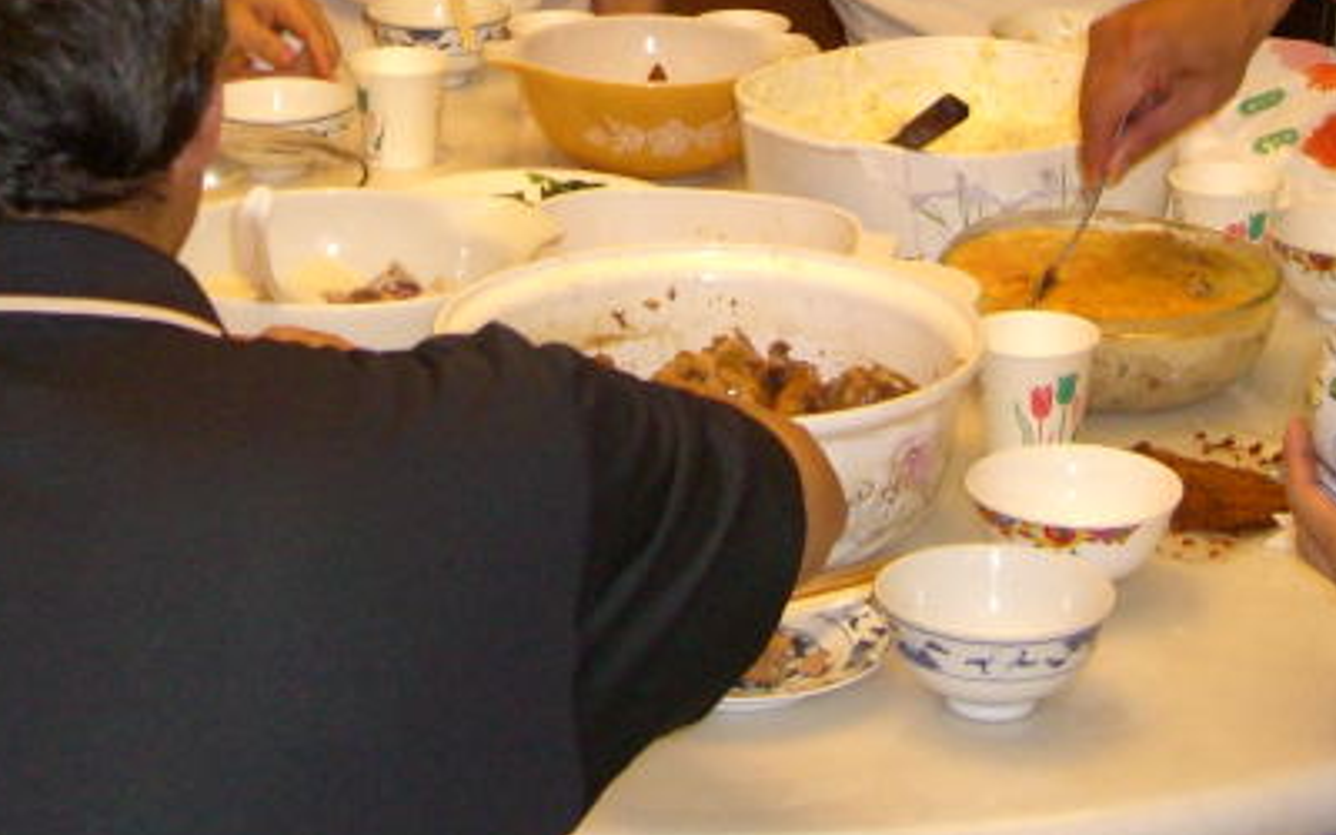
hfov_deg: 20.2
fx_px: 3750
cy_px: -157
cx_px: 701
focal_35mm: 103
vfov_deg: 12.4
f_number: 2.8
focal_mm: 7.9
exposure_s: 1/60
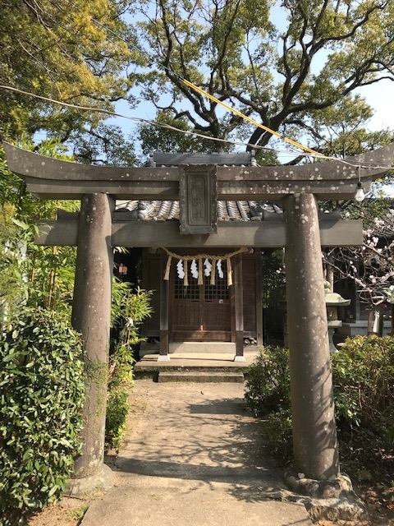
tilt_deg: +8.0
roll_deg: -0.4
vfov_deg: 63.4
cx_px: 197
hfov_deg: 49.7
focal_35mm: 28
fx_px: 425
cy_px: 263
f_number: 1.8
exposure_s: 1/977
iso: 20
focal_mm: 3.99
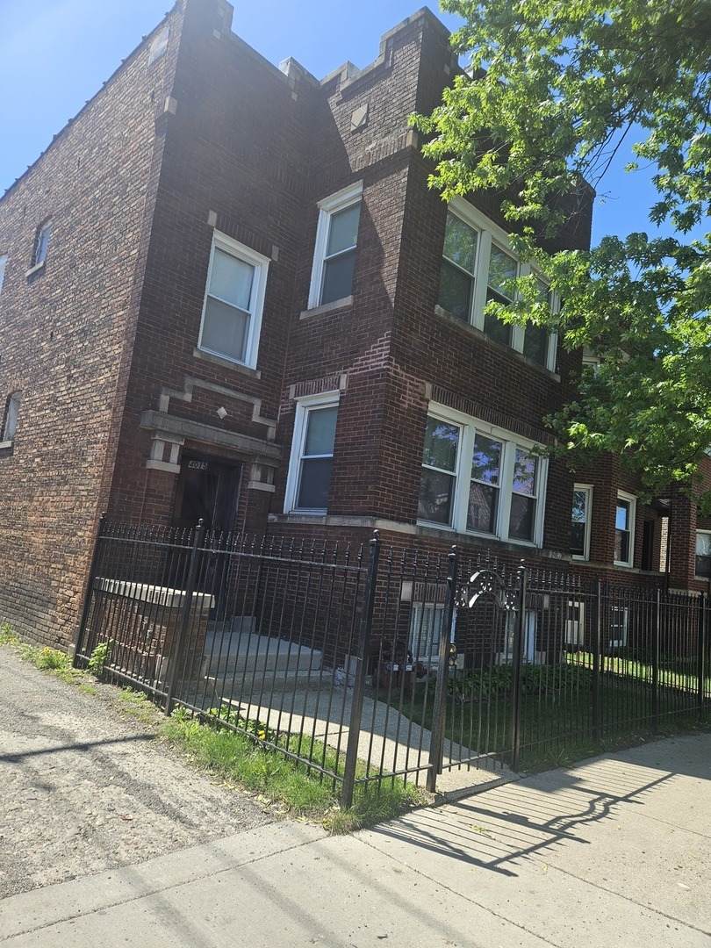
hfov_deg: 58.9
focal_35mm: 23
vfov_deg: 73.9
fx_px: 630
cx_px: 356
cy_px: 474
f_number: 1.8
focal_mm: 5.4
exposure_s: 1/832
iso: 25
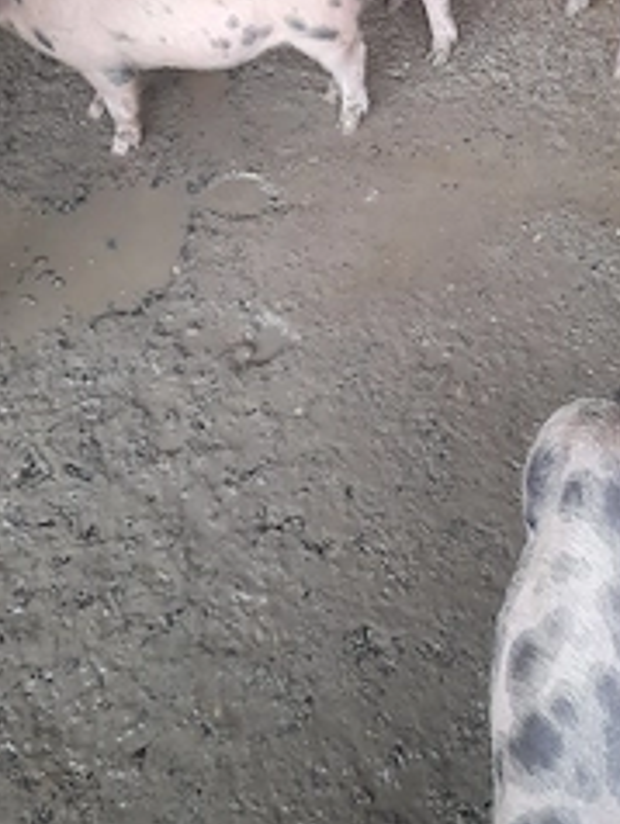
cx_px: 378
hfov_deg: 34.3
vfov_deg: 43.1
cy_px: 187
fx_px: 1001
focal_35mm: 42
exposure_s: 1/33
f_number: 2
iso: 320
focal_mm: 4.6
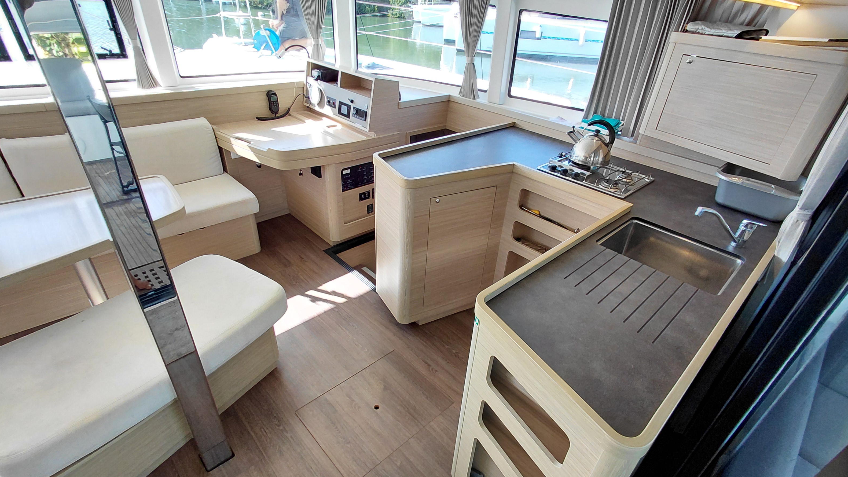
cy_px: 251
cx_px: 435
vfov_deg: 61.0
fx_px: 405
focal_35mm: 18
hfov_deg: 92.6
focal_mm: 1.64
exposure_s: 1/100
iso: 80
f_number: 2.2
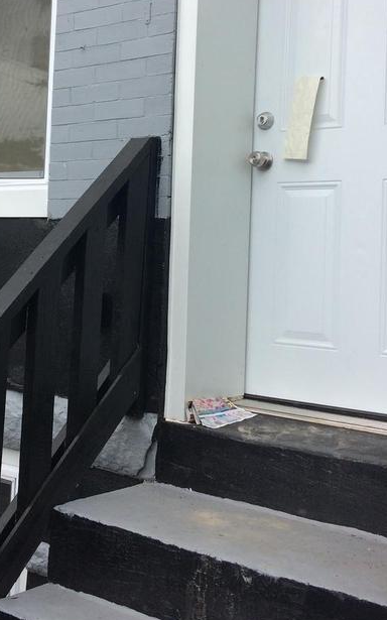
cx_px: 56
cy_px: 210
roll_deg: -1.3
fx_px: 912
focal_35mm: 54
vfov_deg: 37.2
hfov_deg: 23.5
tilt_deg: +4.1
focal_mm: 4.15
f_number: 2.2
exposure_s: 1/820
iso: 32
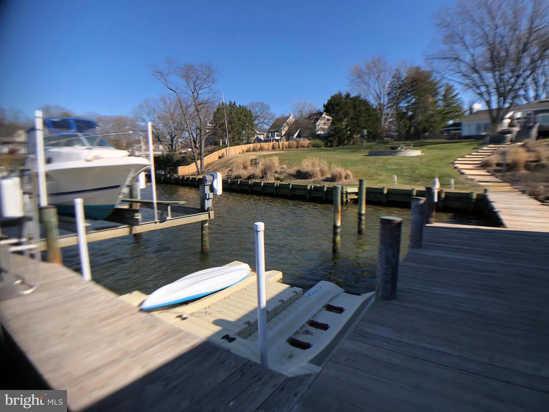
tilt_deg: -7.1
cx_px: 274
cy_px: 206
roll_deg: +0.3
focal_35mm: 28
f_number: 1.8
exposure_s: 1/1372
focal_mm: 3.99
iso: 20
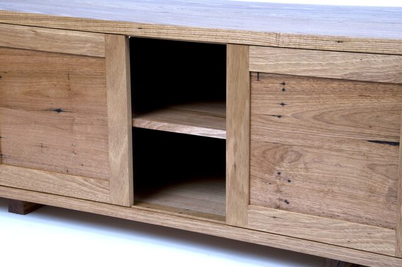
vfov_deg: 16.5
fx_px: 920
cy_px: 134
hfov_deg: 24.6
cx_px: 201
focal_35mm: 82
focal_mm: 55
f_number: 16
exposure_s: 1/160
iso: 200
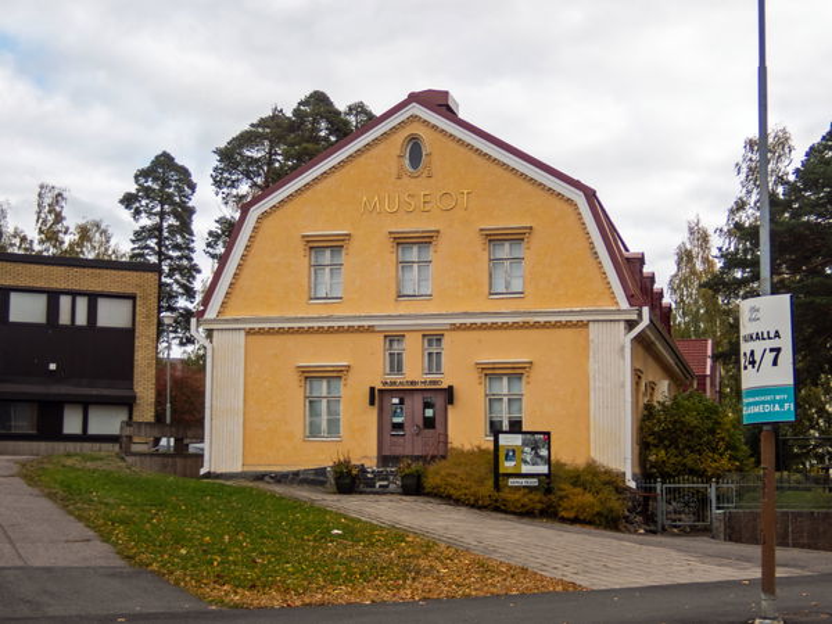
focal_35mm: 58
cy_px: 312
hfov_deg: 33.2
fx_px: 1394
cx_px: 416
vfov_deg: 25.2
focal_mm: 10.35
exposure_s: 1/400
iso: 100
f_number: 3.5
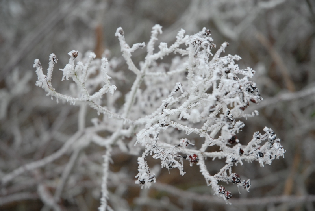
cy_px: 106
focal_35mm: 105
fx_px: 920
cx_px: 158
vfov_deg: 13.1
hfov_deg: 19.4
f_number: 4.5
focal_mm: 70
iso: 400
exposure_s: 1/60
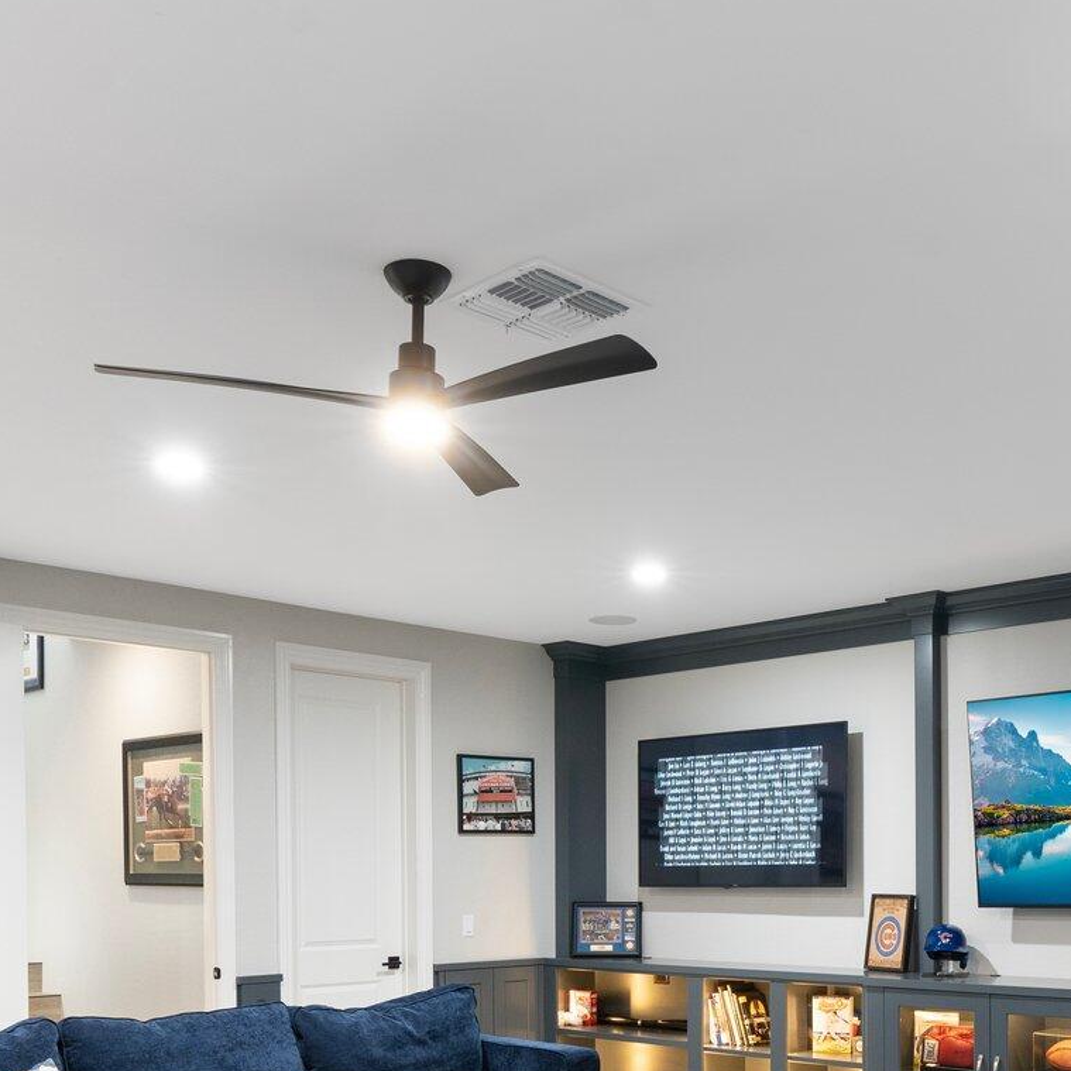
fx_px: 1365
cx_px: 720
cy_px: 876
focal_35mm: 39
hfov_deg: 42.2
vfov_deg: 40.8
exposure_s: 1
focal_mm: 17
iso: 1000
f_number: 8
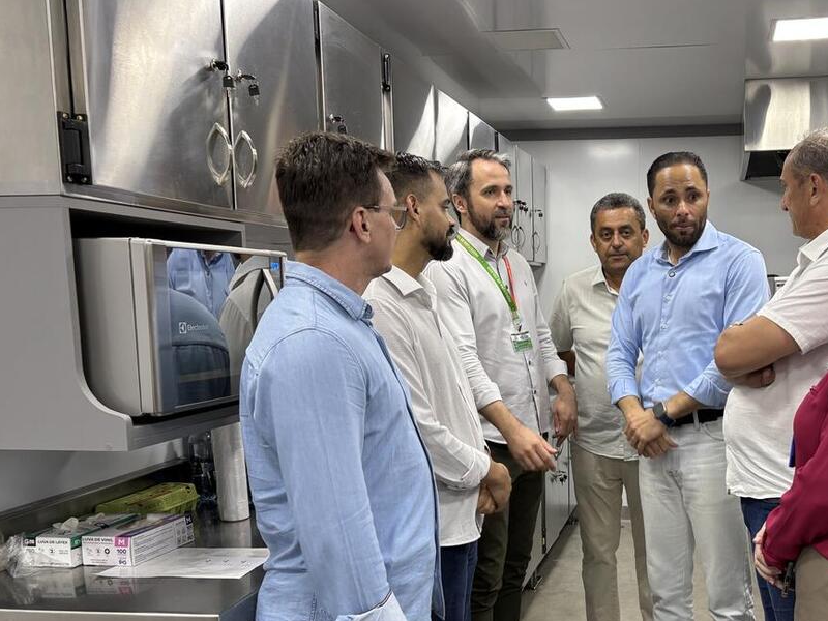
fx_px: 933
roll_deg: +1.3
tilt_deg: -8.7
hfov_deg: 46.7
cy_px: 431
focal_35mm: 39
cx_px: 586
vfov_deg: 36.3
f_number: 1.6
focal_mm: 5.96
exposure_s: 1/60
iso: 100
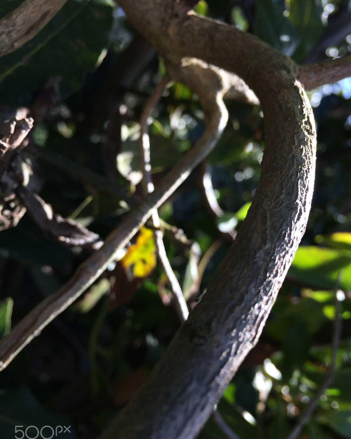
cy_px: 232
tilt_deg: -6.0
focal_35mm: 31
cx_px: 176
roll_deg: -32.1
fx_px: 403
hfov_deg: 47.1
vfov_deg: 57.1
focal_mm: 4.15
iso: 32
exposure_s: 1/488
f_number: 2.2
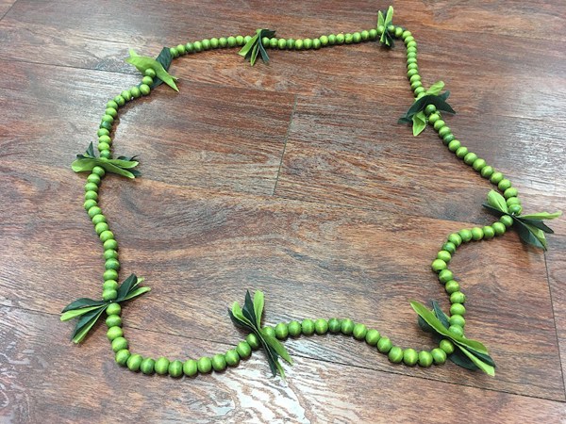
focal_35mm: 29
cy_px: 212
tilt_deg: -55.2
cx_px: 283
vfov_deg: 48.2
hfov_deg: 61.7
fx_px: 474
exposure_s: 1/30
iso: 80
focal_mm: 4.15
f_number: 2.2
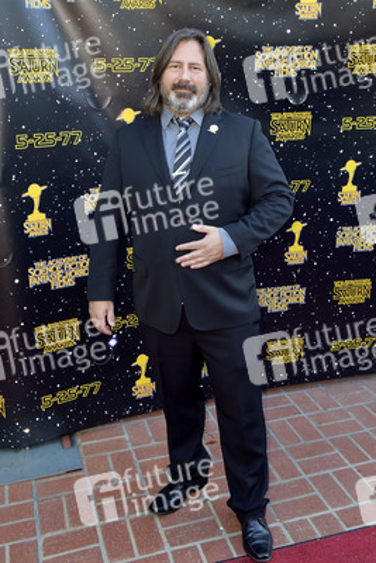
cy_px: 282
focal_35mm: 32
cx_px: 188
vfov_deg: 58.7
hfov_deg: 41.1
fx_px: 501
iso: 500
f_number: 6.3
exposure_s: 1/320
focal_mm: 32
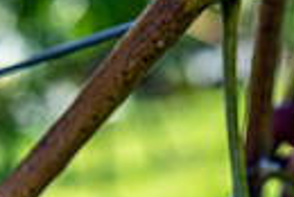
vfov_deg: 7.8
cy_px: 393
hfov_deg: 12.1
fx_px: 1382
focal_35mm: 169
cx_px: 154
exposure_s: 1/500
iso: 64
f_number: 5
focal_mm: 34
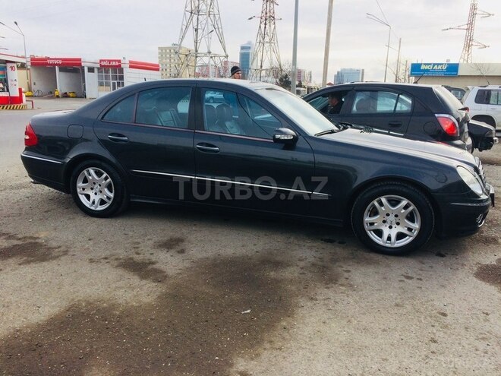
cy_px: 188
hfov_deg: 61.7
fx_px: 420
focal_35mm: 29
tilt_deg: -12.9
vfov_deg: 48.2
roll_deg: -1.6
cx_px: 250
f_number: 2.2
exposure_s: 1/1282
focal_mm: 4.15
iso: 32
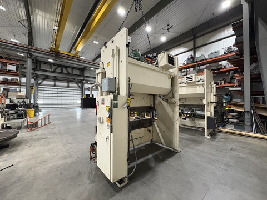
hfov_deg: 102.1
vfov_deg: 85.7
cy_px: 100
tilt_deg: +3.1
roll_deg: -1.9
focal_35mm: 14
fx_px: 108
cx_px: 134
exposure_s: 1/60
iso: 640
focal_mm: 2.22
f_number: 2.2
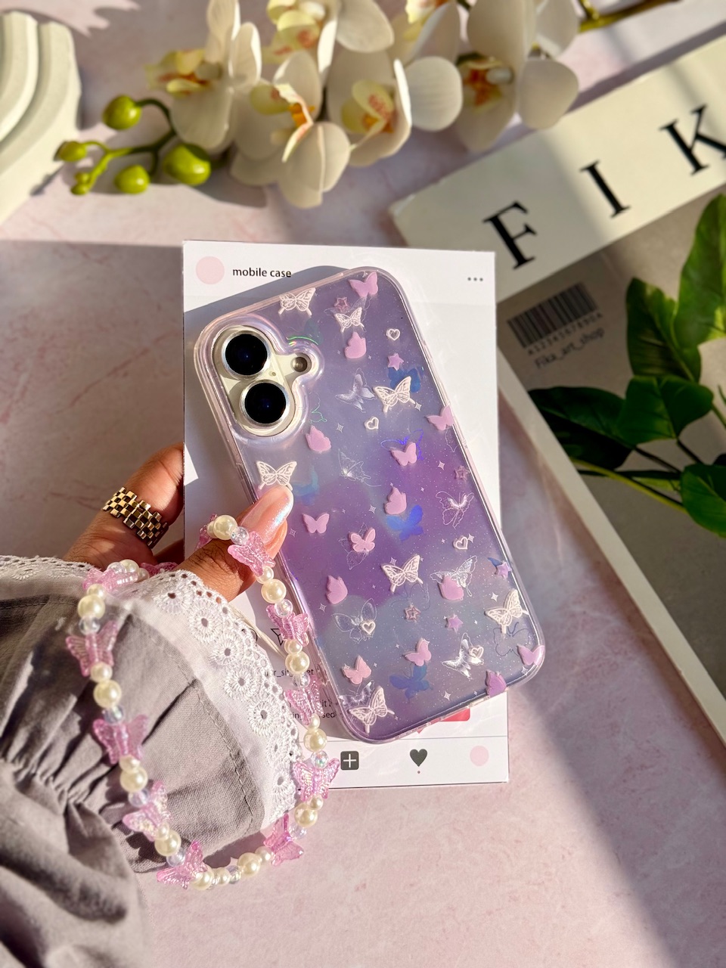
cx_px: 363
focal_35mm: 48
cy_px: 484
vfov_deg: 39.7
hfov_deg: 30.3
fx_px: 1342
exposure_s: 1/4878
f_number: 1.78
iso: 64
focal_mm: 6.76
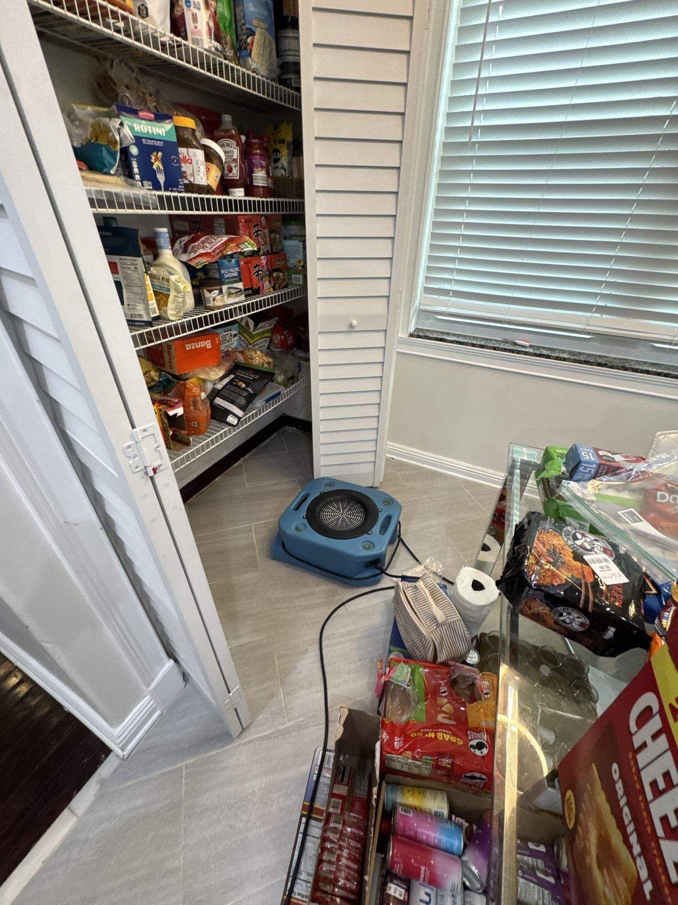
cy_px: 452
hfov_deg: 85.7
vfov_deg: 102.1
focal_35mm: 14
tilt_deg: -35.9
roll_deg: +1.3
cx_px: 339
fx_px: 366
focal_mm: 2.22
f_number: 2.2
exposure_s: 1/60
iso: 250
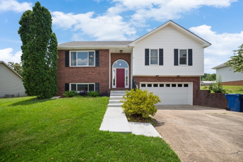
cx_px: 122
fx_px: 91
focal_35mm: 14
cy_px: 81
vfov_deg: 83.3
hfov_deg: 106.2
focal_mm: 9
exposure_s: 1/2000
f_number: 2.8
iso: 160
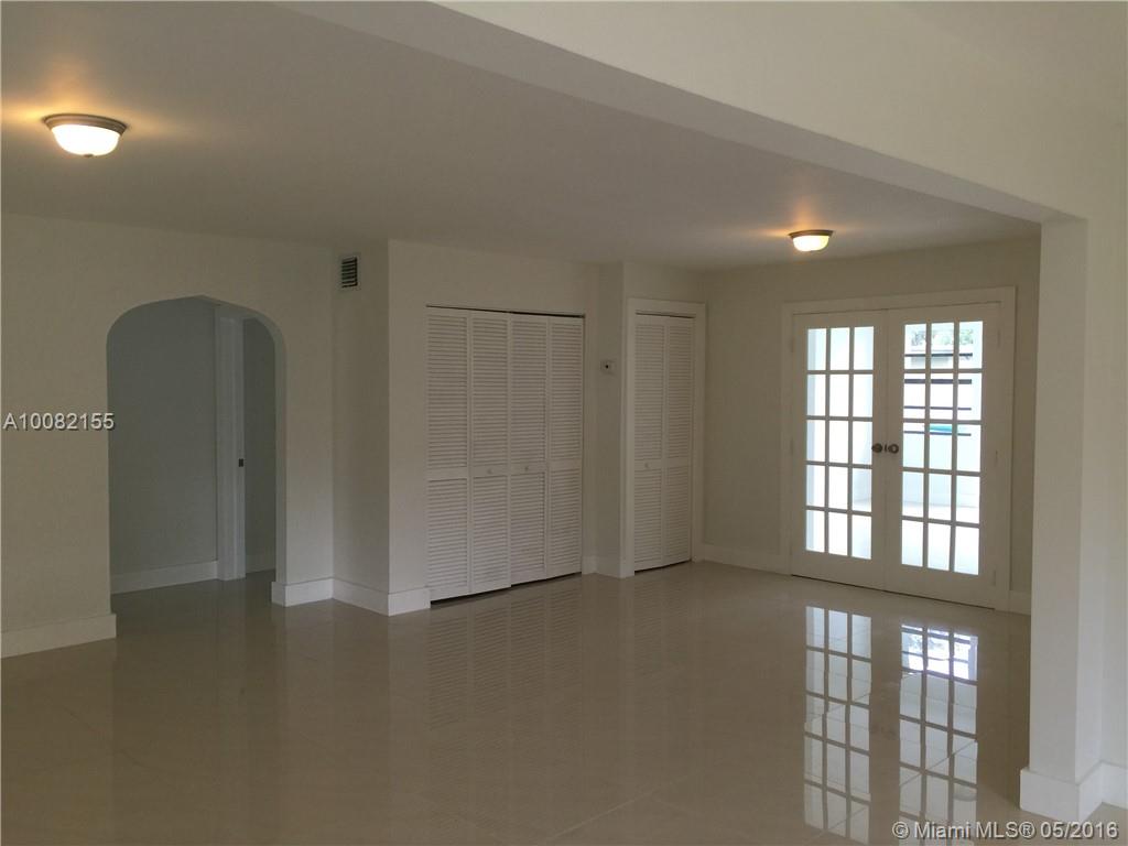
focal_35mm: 29
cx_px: 564
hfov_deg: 61.7
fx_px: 945
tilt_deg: -1.5
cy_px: 423
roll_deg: -0.3
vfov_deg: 48.2
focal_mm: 4.15
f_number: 2.2
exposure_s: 1/30
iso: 40
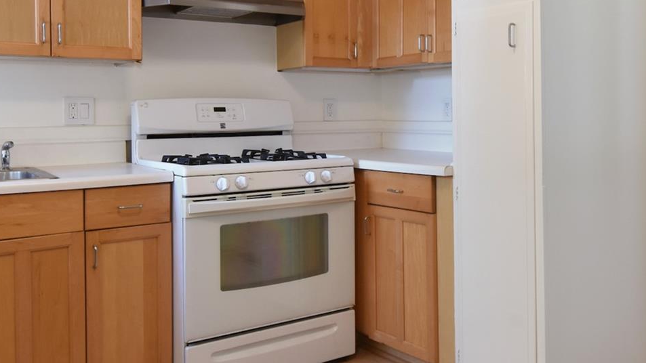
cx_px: 436
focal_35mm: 37
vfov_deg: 31.6
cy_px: 121
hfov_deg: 52.7
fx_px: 636
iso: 640
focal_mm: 11
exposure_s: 1/30
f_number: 11
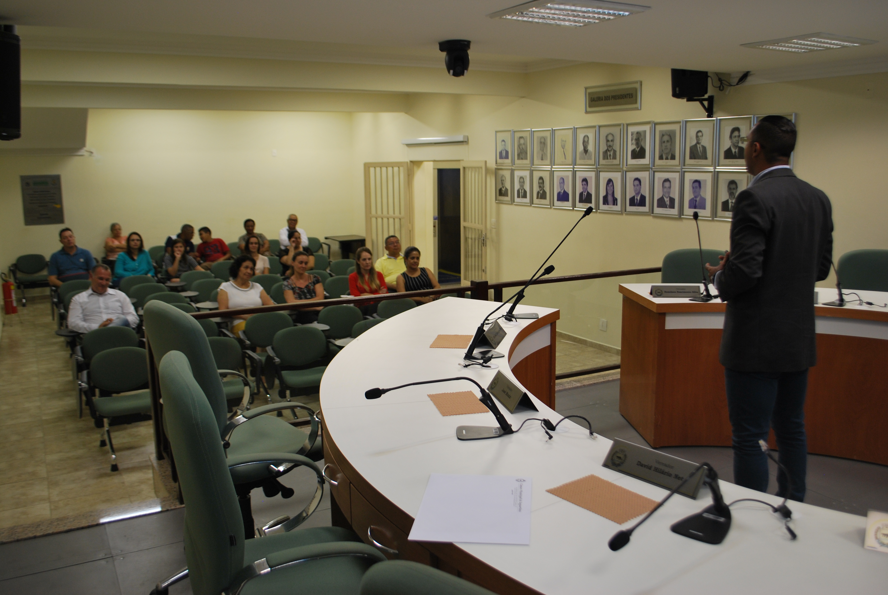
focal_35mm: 30
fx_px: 741
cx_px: 444
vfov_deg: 43.7
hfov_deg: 61.9
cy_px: 298
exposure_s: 1/40
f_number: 3.8
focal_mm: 20
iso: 200
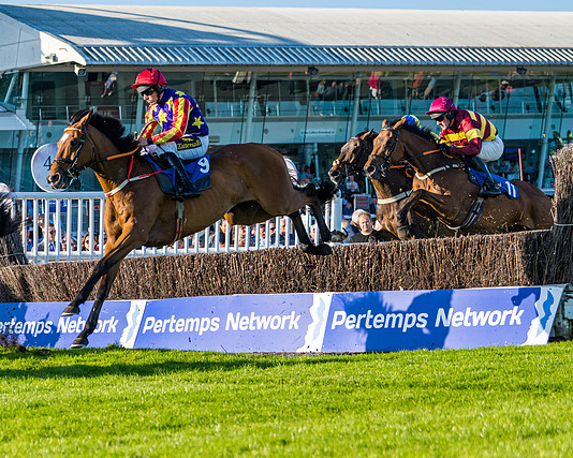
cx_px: 75
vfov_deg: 10.5
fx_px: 2492
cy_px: 232
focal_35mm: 147
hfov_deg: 13.0
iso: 200
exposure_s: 1/1250
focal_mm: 86
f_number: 4
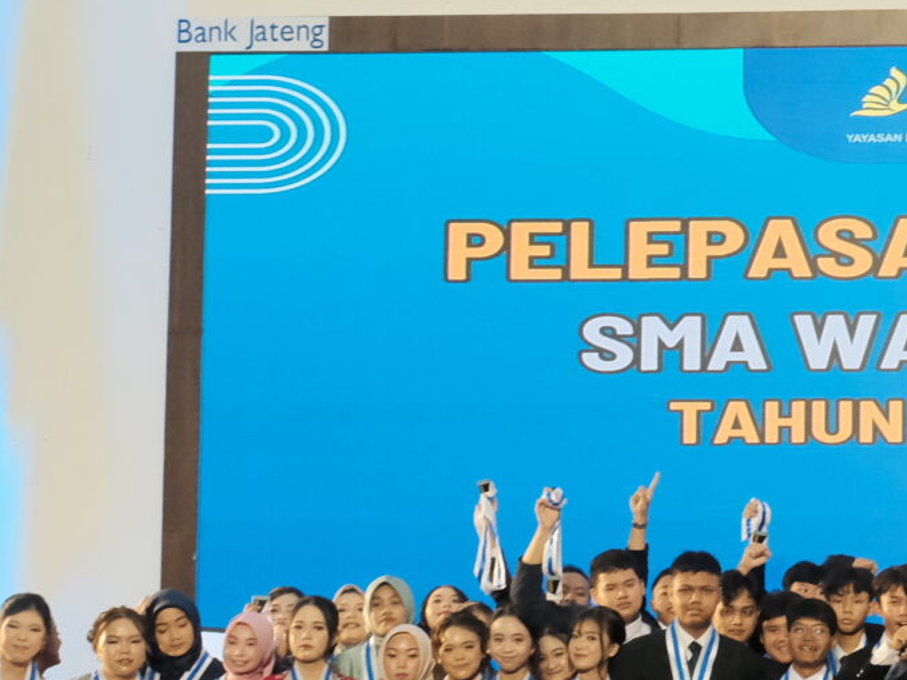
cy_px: 387
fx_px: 3039
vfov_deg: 12.8
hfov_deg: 16.3
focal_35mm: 116
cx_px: 1102
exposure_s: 1/125
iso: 5000
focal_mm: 21.3
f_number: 5
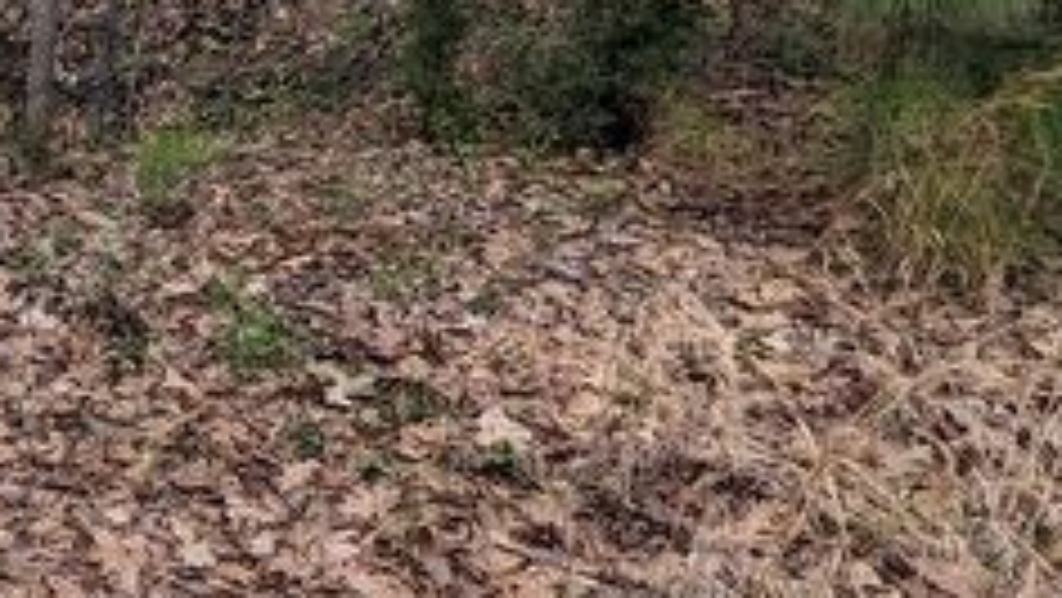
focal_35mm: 59
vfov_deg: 20.0
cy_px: 40
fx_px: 1662
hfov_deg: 25.6
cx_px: -562
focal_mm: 2.22
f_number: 2.2
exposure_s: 1/406
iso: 34
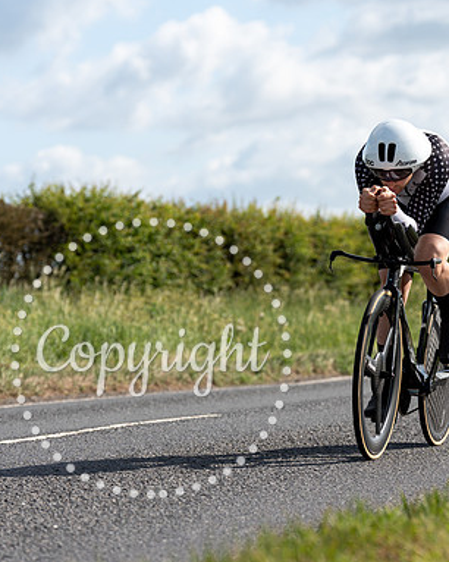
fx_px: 2460
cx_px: 382
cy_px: 281
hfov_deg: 10.4
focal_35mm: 148
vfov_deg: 13.0
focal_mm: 104
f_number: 4
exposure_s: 1/1000
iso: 100
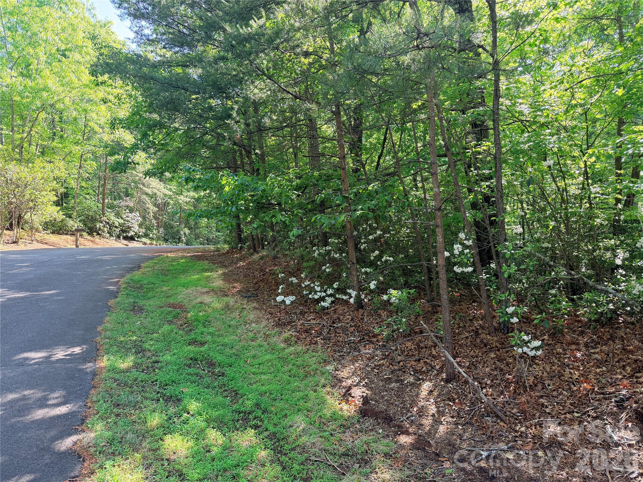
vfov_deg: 56.8
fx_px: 446
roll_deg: +0.9
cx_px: 322
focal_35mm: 24
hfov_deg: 71.6
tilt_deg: +0.4
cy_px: 241
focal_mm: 6.76
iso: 100
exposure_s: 1/185
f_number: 1.78
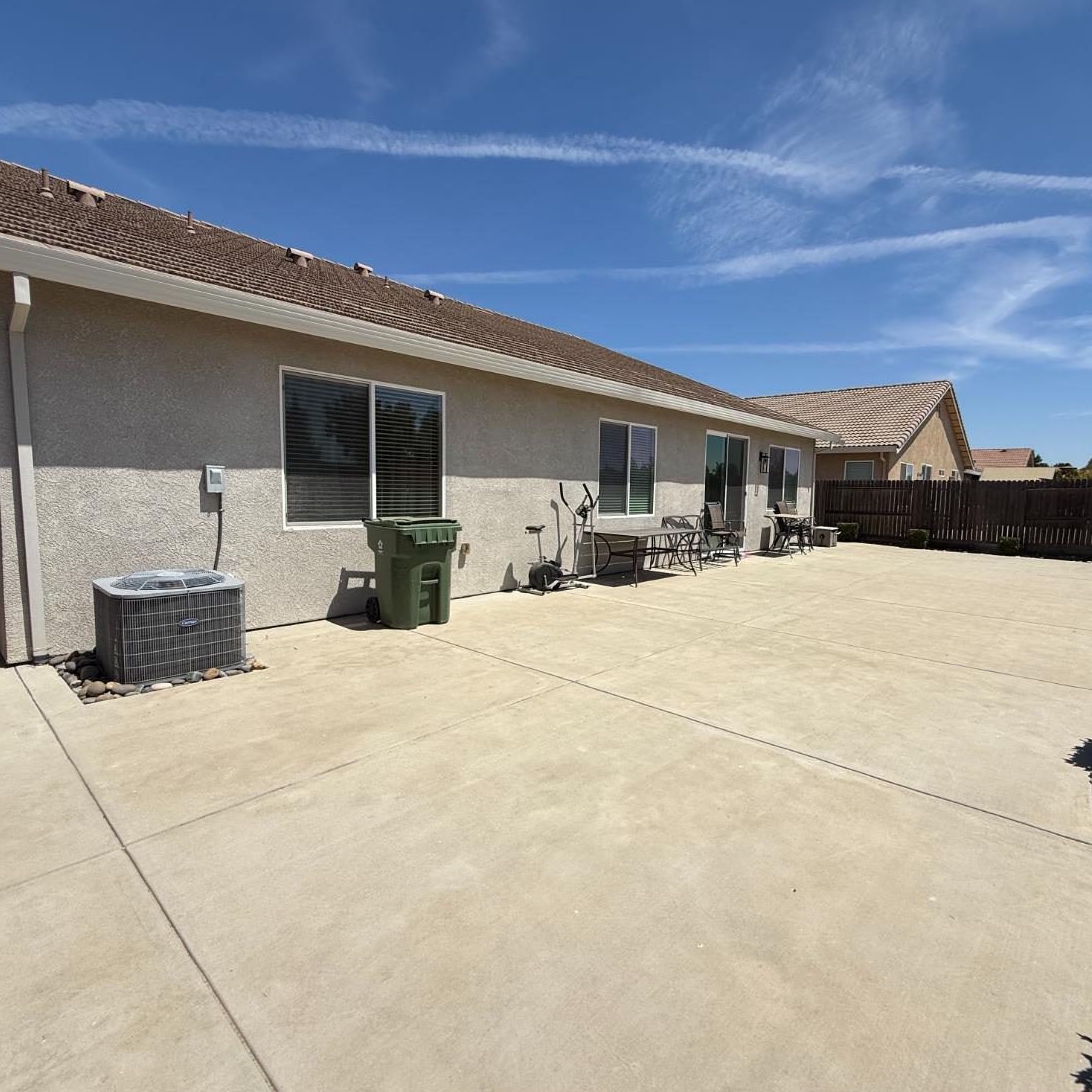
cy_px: 542
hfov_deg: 83.8
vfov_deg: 84.0
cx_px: 595
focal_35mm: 17
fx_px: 607
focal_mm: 2.22
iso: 50
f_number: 2.2
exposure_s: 1/4425
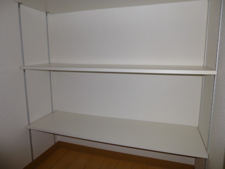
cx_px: 112
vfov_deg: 54.9
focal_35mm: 25
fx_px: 162
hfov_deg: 69.4
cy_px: 84
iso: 100
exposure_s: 1/60
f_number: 3.1
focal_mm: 4.5
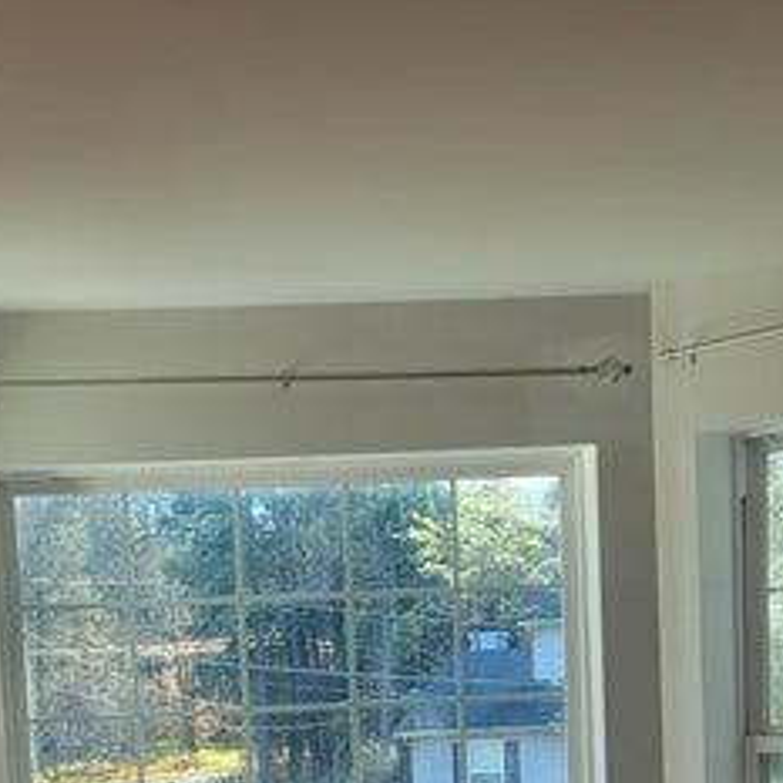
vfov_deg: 19.2
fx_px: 2150
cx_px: 334
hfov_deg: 20.6
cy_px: 1005
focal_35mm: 84
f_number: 1.8
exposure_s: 1/120
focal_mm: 5.4
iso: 40
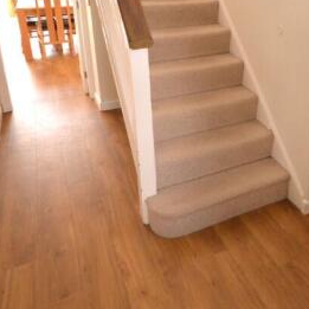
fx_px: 323
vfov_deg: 49.0
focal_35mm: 32
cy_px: 75
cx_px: 230
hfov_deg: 49.2
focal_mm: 10
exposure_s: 1/15
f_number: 8
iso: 400
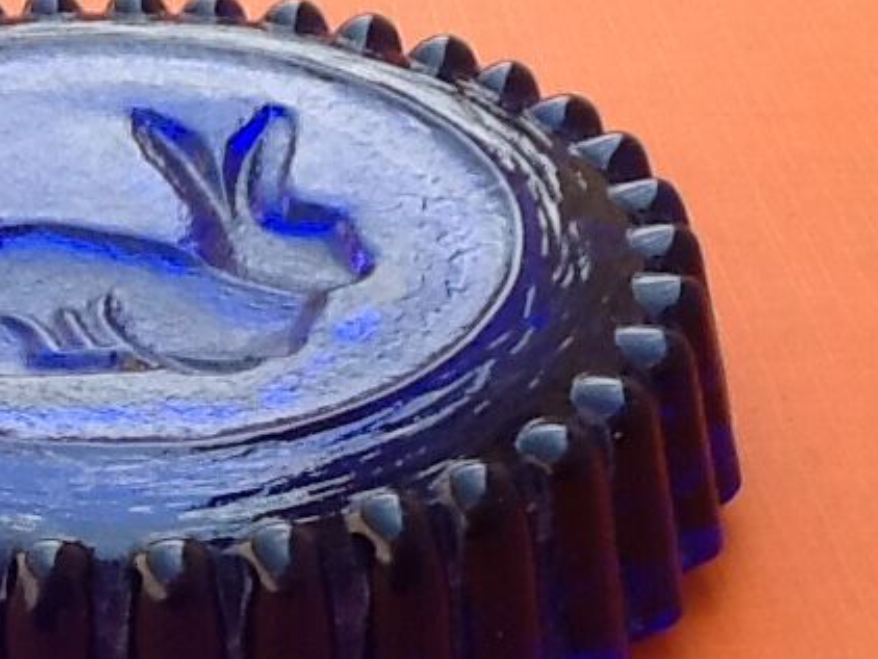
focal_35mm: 100
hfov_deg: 19.3
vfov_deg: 14.8
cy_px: 399
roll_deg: -1.5
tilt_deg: -32.9
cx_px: 117
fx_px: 2538
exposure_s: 1/318
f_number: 2.4
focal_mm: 2.03
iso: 40
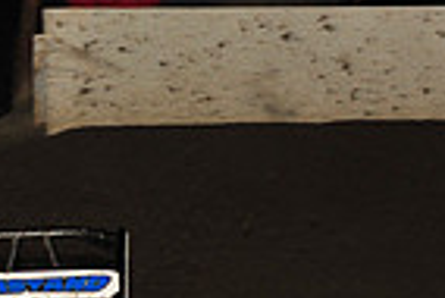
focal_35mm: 489
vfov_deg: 2.8
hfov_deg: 4.2
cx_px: -385
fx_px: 6051
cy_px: 317
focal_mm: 120
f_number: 6.3
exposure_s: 1/320
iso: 800
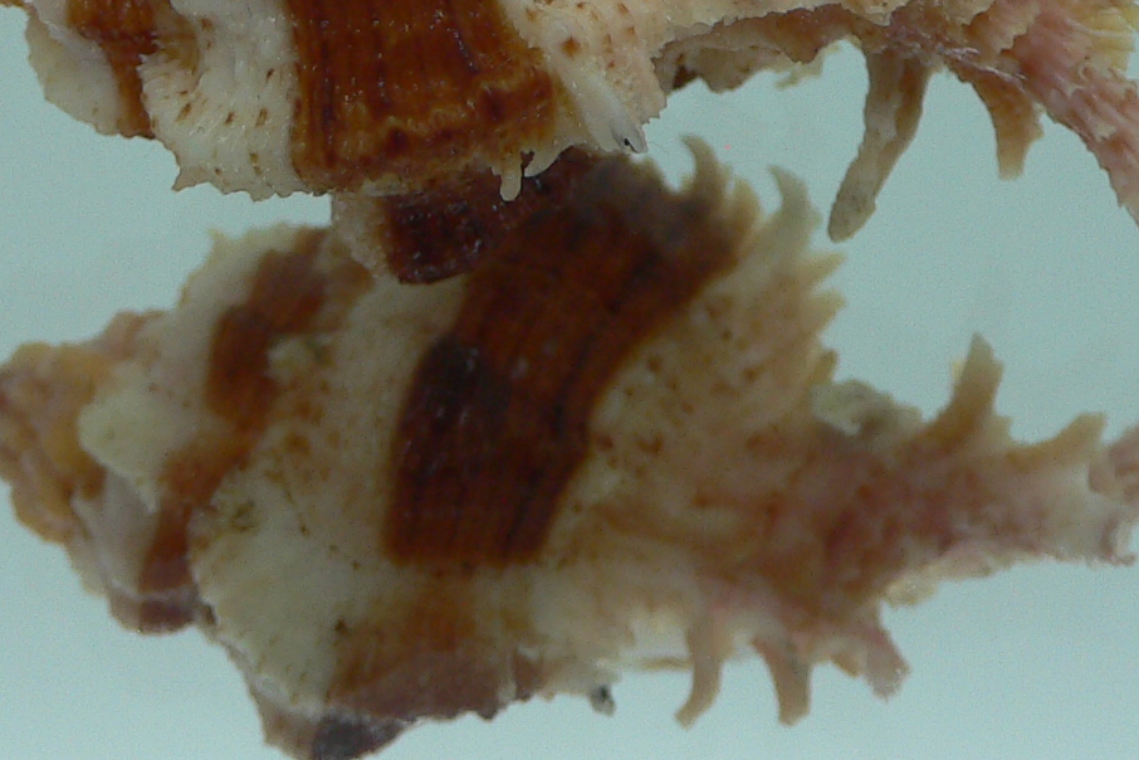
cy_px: -40
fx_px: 2563
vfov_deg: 16.4
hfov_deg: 25.1
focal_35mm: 81
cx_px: 586
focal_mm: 4.6
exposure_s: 1/60
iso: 80
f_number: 2.8
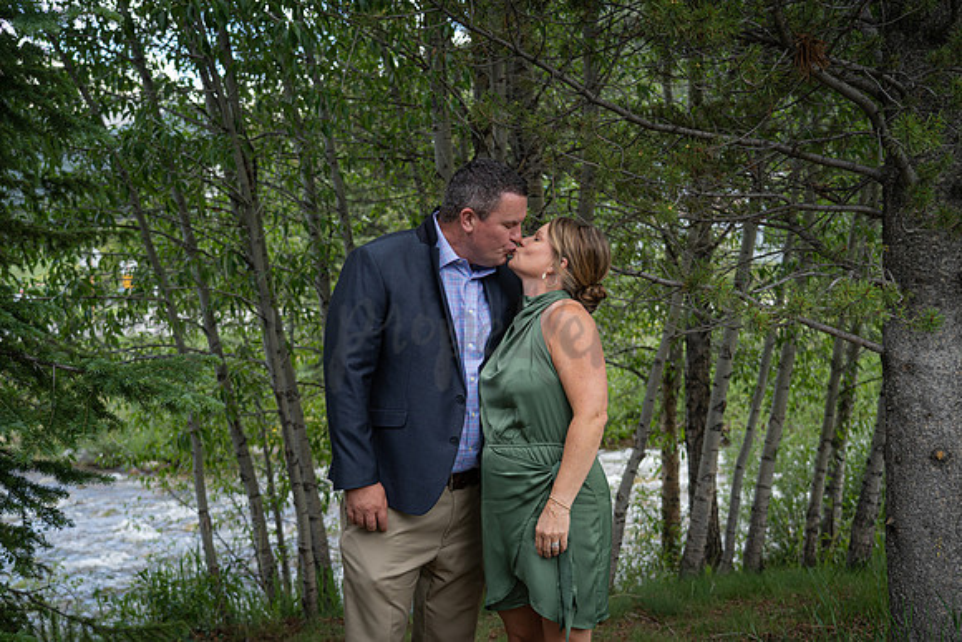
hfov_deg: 44.5
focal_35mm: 44
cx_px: 481
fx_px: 1176
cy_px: 321
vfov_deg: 30.5
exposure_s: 1/500
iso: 500
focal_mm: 44
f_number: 4
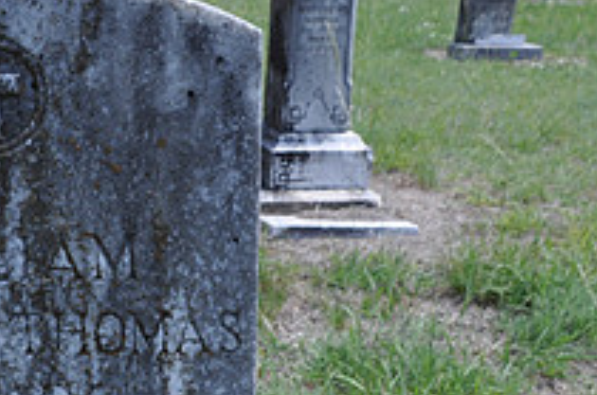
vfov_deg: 15.9
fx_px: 1373
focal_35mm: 83
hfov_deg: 23.9
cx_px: 60
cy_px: 448
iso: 200
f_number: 10
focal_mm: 20
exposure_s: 1/100
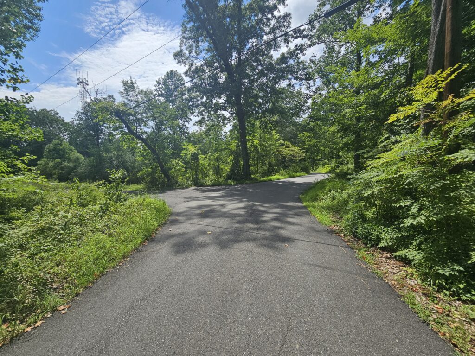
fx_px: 178
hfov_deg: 106.2
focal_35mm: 13
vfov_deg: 89.9
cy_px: 178
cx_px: 238
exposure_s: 1/2302
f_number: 2.2
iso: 50
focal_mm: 2.2
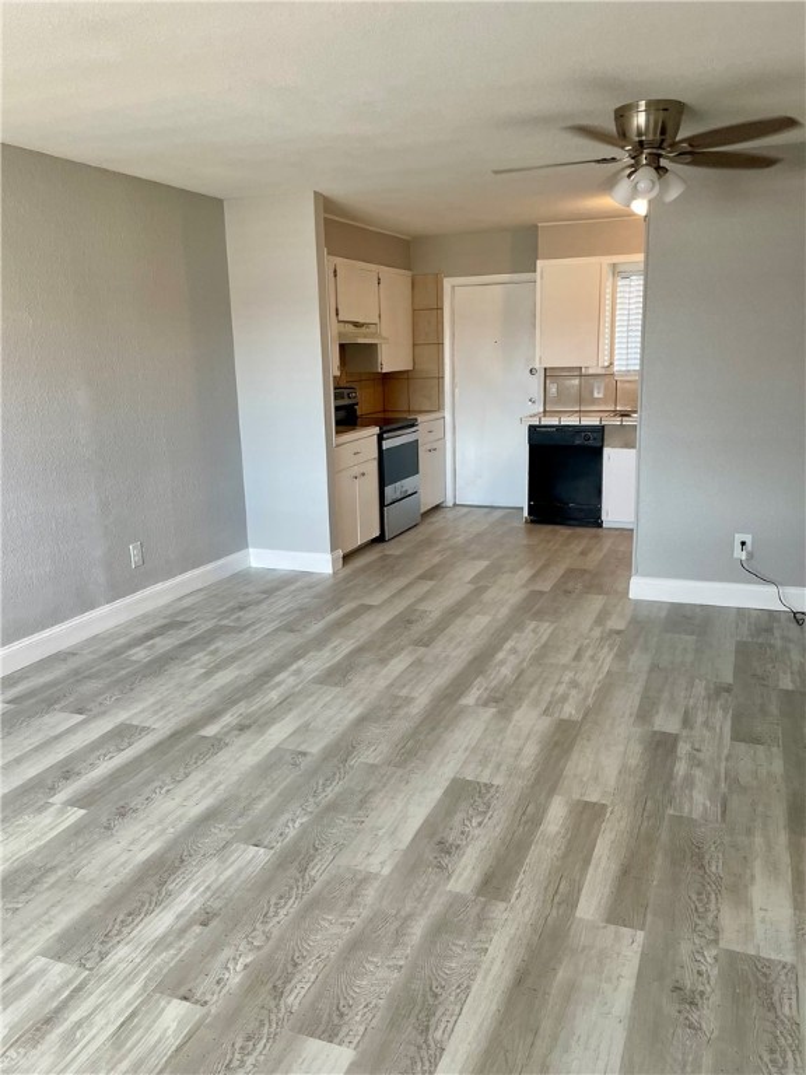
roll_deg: -1.0
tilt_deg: -12.5
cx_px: 403
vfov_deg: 67.3
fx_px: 807
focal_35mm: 26
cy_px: 538
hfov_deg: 53.1
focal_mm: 4.2
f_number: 1.6
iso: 125
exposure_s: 1/120
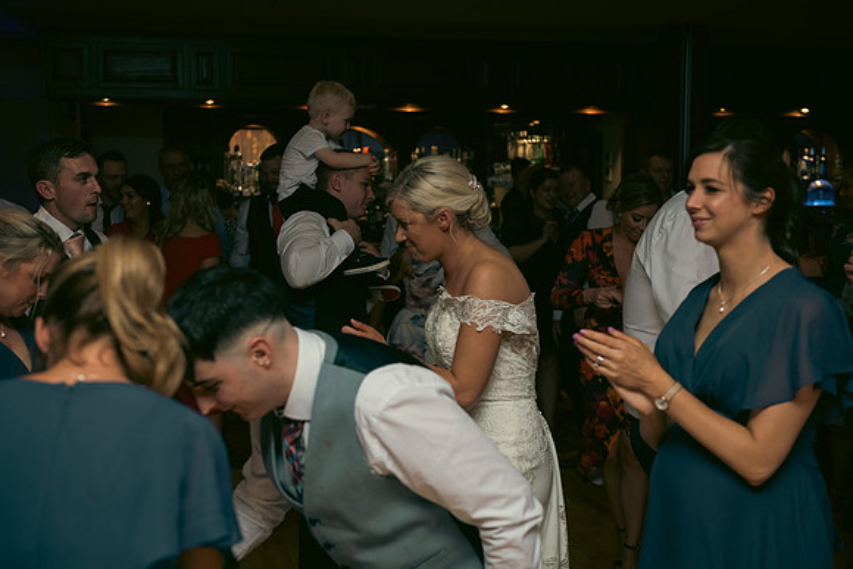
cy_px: 284
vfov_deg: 27.0
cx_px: 426
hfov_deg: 39.6
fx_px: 1185
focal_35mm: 50
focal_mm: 50
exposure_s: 1/160
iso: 500
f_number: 3.5
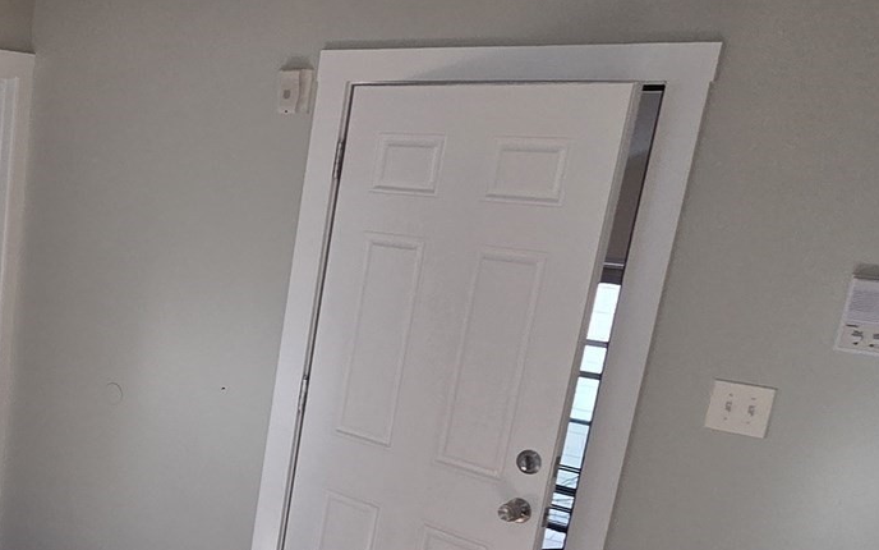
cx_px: -66
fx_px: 982
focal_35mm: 41
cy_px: 426
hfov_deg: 40.0
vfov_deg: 30.6
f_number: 2.2
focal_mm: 2.2
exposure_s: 1/120
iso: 100
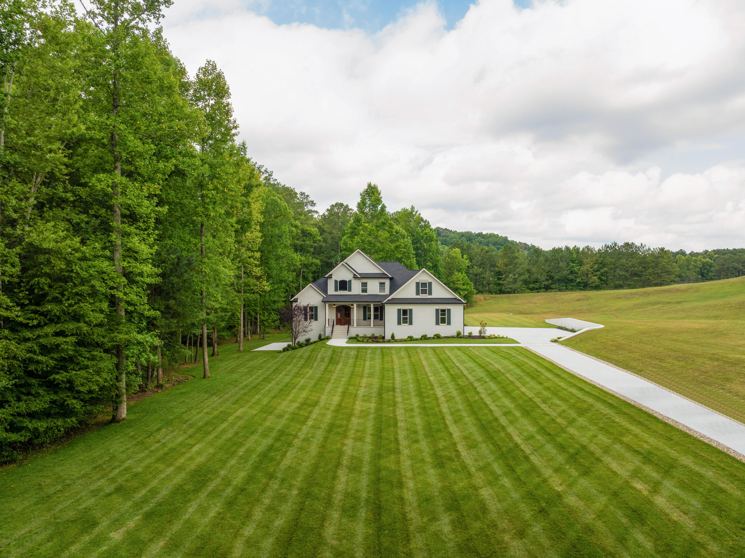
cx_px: 372
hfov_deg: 71.6
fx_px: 516
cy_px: 279
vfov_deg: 56.8
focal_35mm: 24
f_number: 7.1
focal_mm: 12.29
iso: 100
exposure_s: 1/160
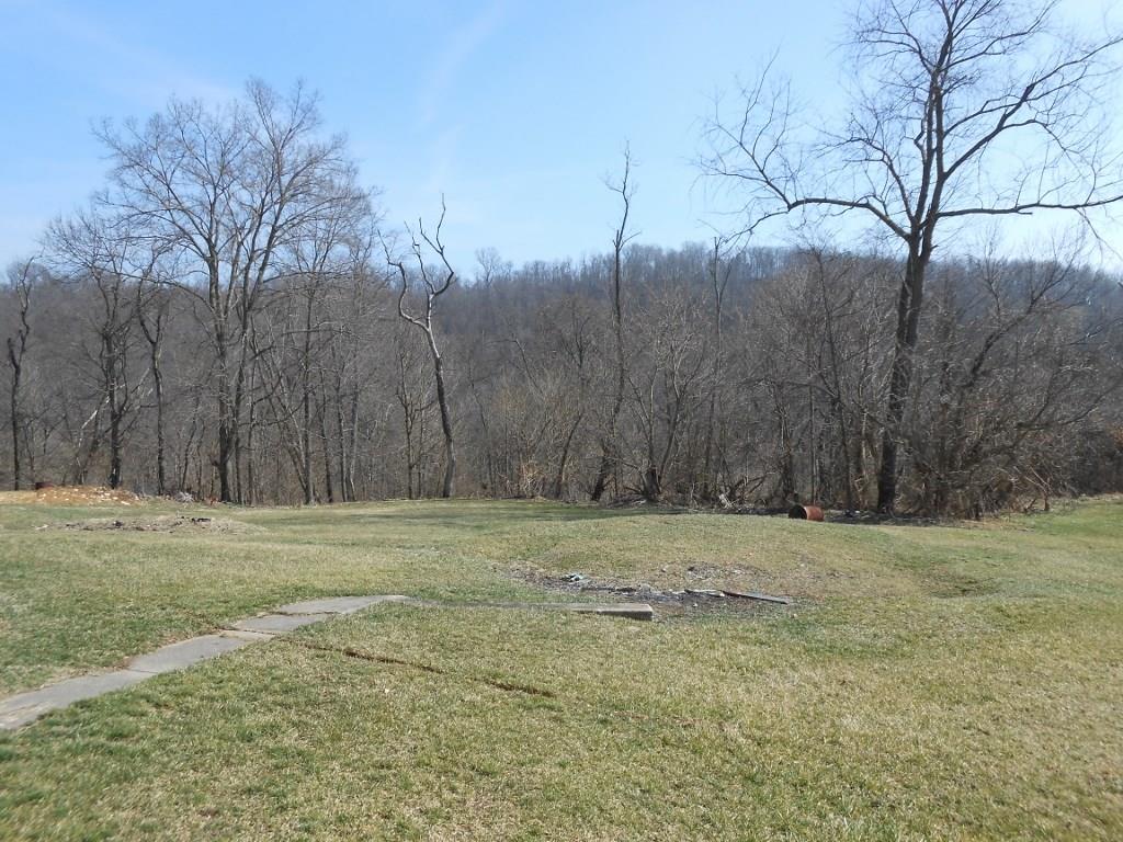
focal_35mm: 26
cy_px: 421
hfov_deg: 67.3
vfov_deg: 53.1
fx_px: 843
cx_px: 562
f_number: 3.5
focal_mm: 4.6
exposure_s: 1/640
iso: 80
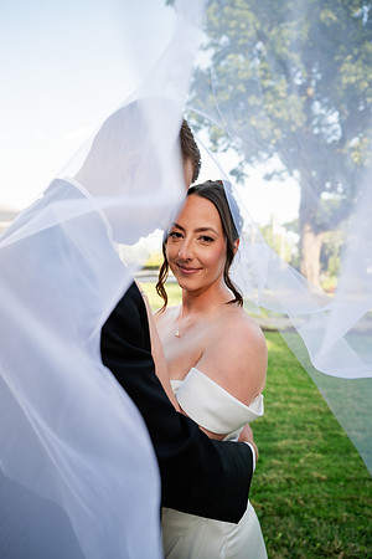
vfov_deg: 73.7
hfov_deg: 53.1
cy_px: 280
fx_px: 372
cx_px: 186
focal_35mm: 24
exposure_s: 1/400
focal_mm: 24
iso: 160
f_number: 2.8
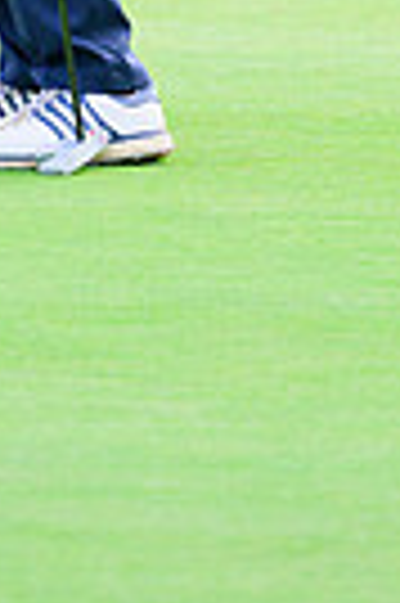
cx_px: 171
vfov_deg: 1.9
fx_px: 18530
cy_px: -396
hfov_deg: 1.2
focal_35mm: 1109
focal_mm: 330
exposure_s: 1/1250
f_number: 5.3
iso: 800
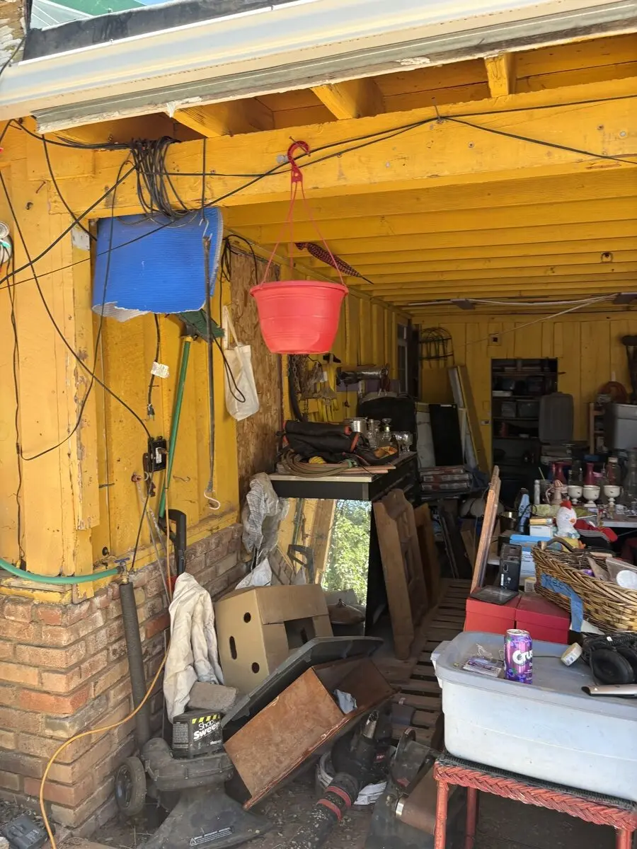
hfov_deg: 53.1
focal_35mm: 26
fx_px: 638
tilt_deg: -0.5
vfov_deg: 67.3
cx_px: 318
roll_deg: -1.7
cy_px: 424
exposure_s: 1/192
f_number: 1.6
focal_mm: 5.96
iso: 40
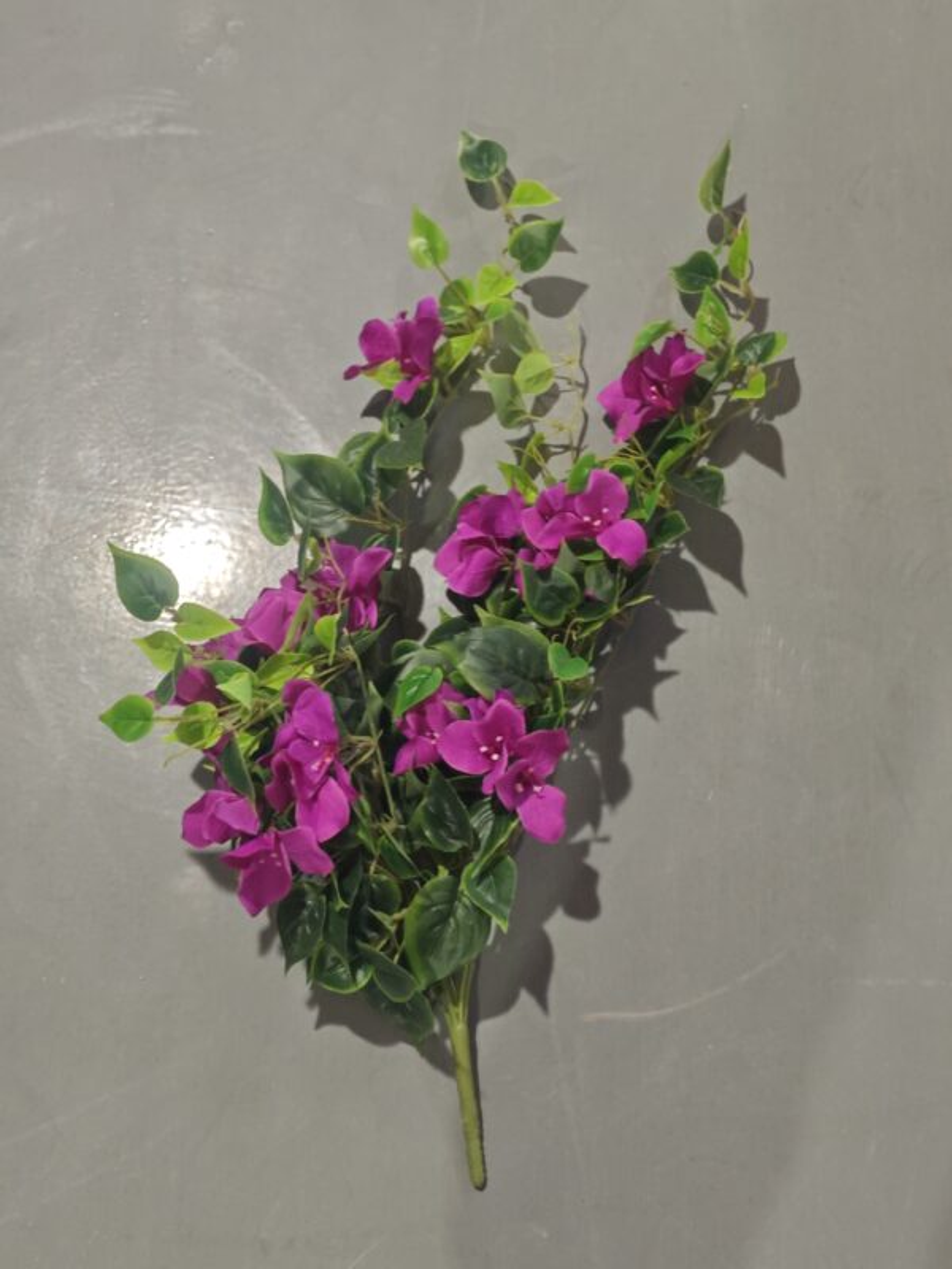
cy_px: 634
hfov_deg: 31.5
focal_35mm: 46
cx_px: 476
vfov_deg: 41.2
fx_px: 1687
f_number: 1.6
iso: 125
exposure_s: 1/50
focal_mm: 6.55
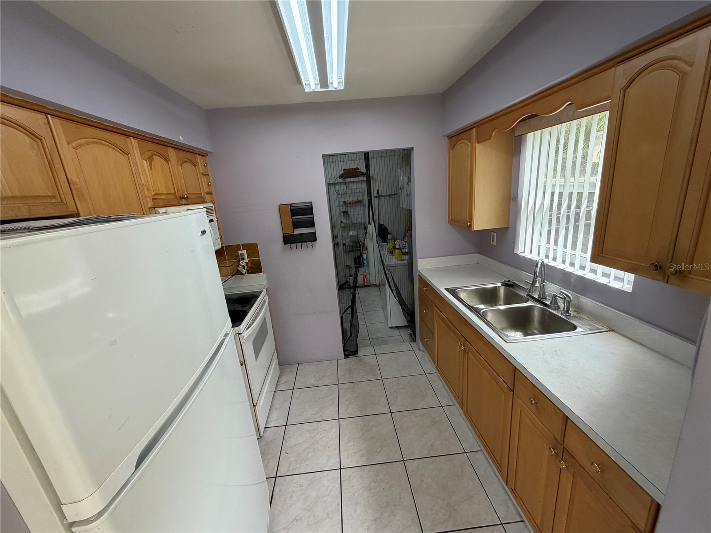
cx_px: 356
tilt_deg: -14.2
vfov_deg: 85.7
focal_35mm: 14
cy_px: 266
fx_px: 288
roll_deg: +5.0
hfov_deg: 102.1
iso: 160
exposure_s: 1/120
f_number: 2.2
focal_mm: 2.22
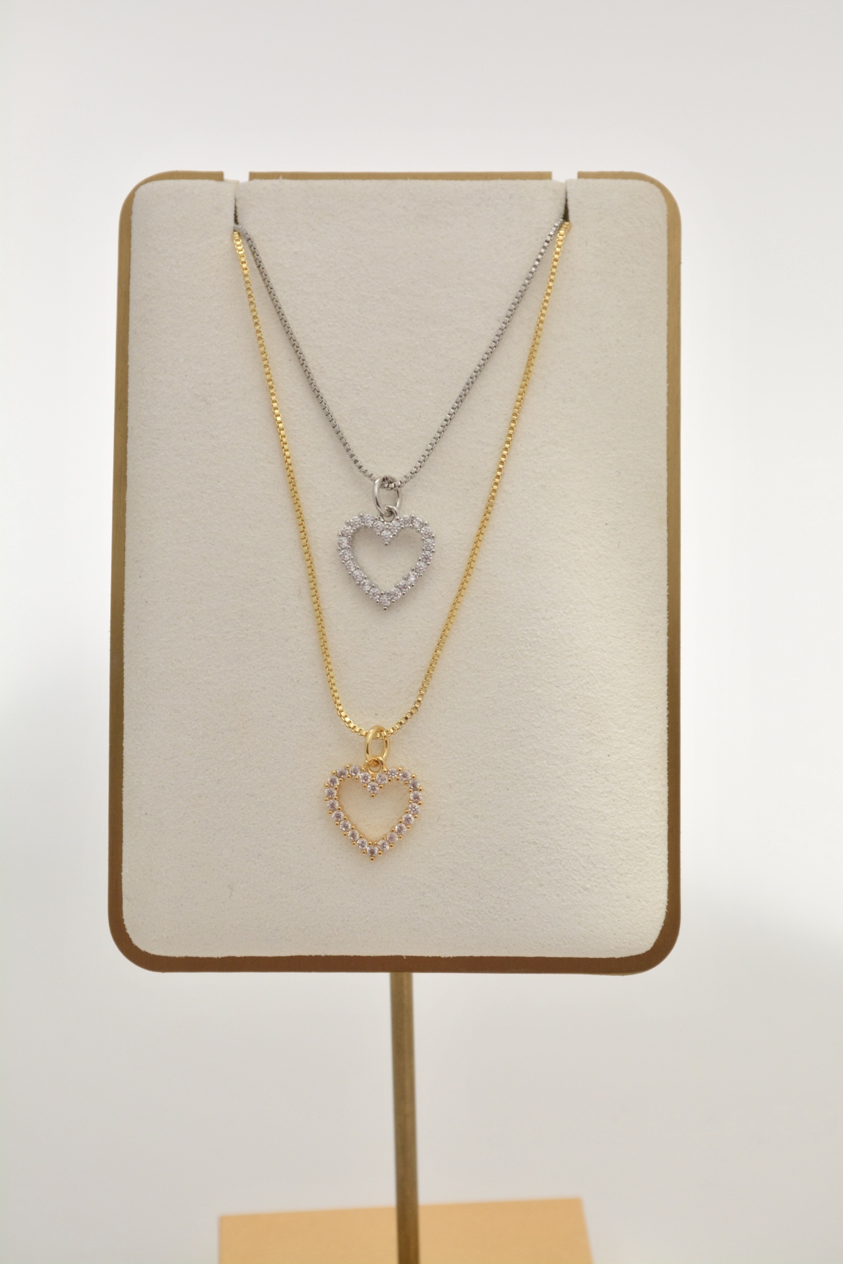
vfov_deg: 18.2
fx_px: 3951
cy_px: 632
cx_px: 422
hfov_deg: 12.2
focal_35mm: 112
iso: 640
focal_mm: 75
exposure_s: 1/2000
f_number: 11
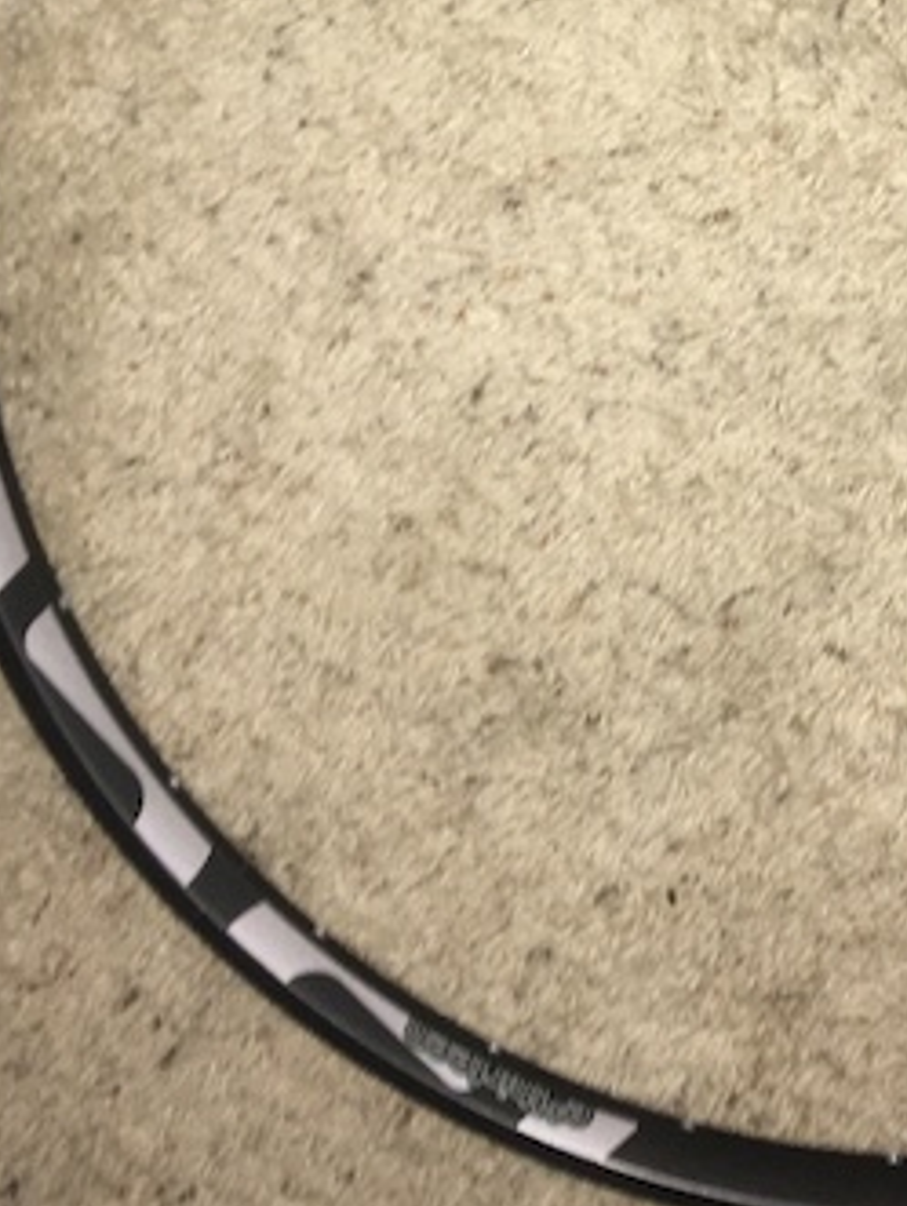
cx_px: 932
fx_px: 2441
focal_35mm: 70
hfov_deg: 20.3
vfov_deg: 27.2
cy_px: 244
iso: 64
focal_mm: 4.15
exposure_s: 1/16
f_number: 2.2
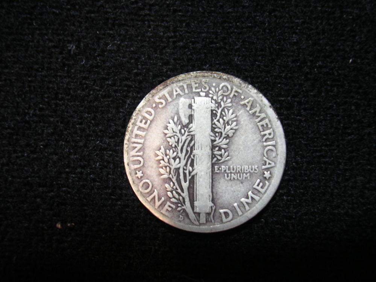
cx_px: 188
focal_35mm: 38
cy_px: 141
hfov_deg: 49.0
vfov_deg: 37.7
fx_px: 413
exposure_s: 1/7
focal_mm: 5.8
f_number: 2.8
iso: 100
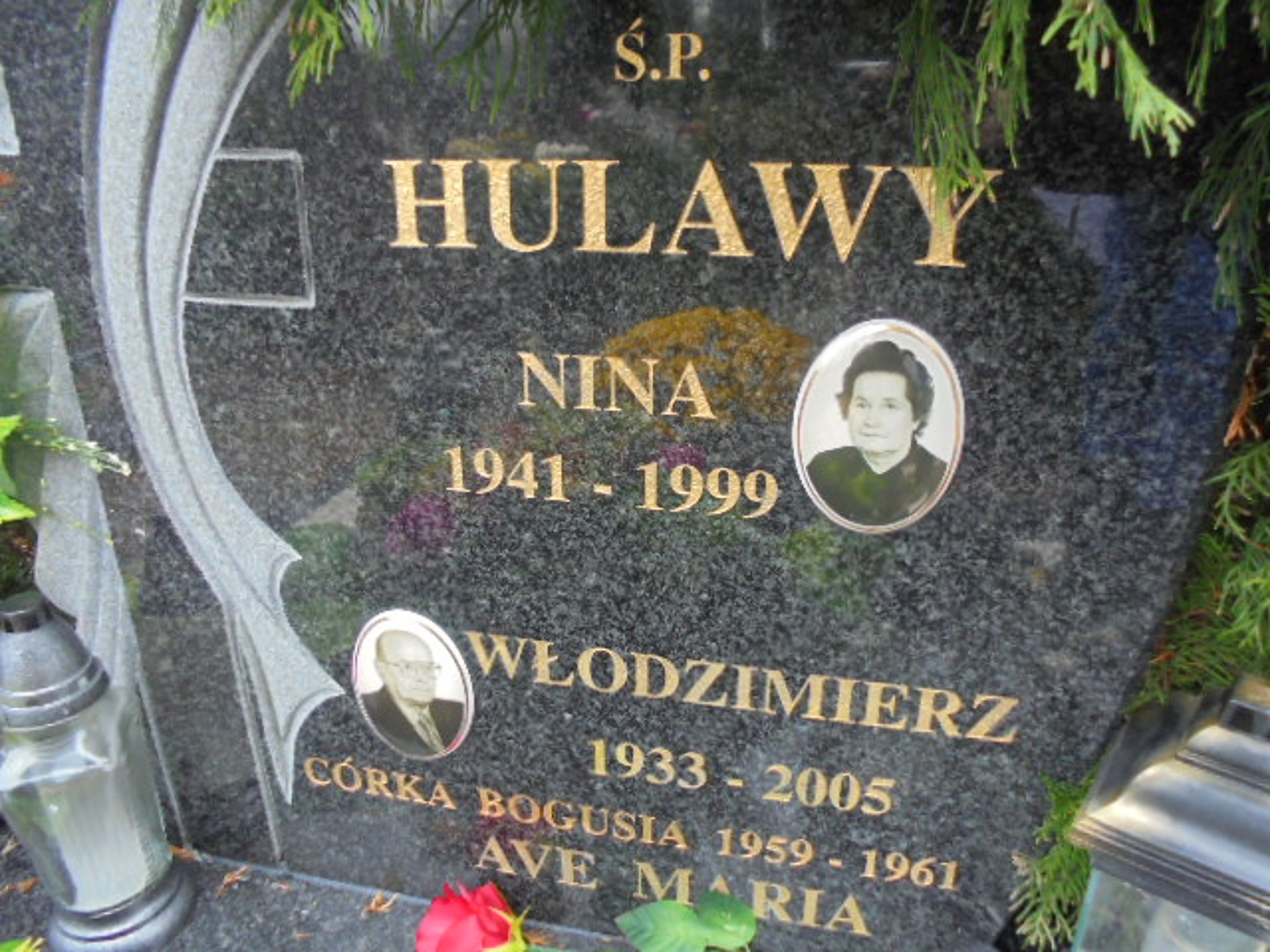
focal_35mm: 26
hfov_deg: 67.3
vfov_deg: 53.1
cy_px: 476
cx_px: 635
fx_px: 954
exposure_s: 1/30
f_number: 3.5
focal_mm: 4.6
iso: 250
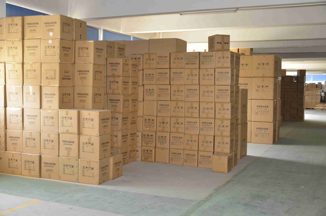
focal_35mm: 45
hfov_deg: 43.7
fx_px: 407
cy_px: 108
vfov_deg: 29.7
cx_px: 163
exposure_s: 1/60
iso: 560
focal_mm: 30
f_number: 4.8
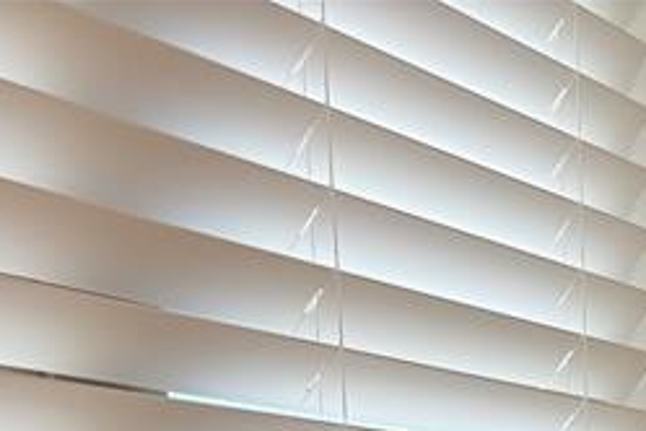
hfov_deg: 17.5
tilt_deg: -10.2
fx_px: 1992
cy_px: 994
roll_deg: +0.6
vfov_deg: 10.7
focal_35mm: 111
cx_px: 781
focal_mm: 5.96
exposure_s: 1/60
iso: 80
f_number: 1.6
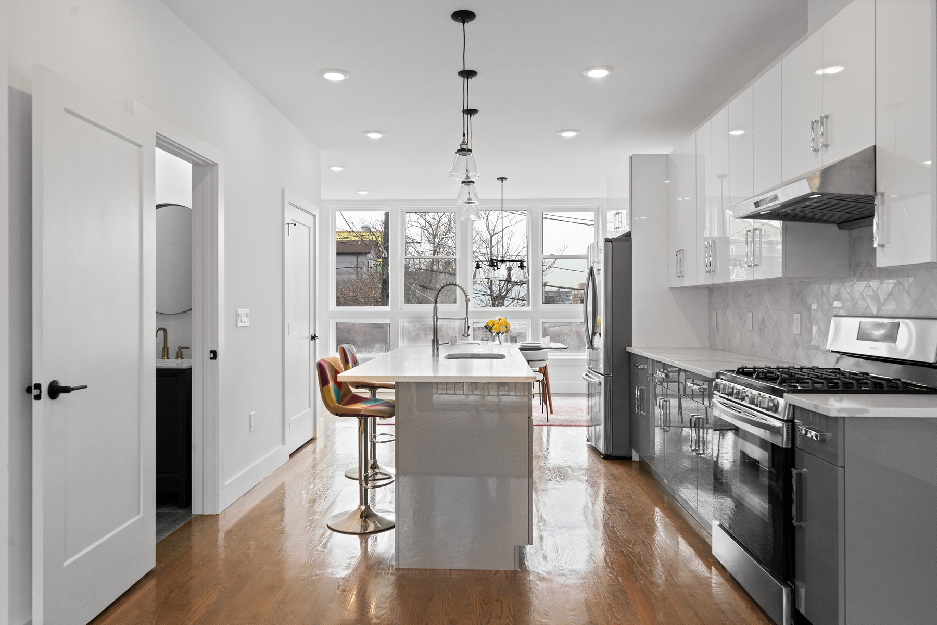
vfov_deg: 53.1
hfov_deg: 73.7
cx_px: 468
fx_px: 625
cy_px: 312
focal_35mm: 24
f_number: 8
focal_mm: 24
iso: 1000
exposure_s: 1/100
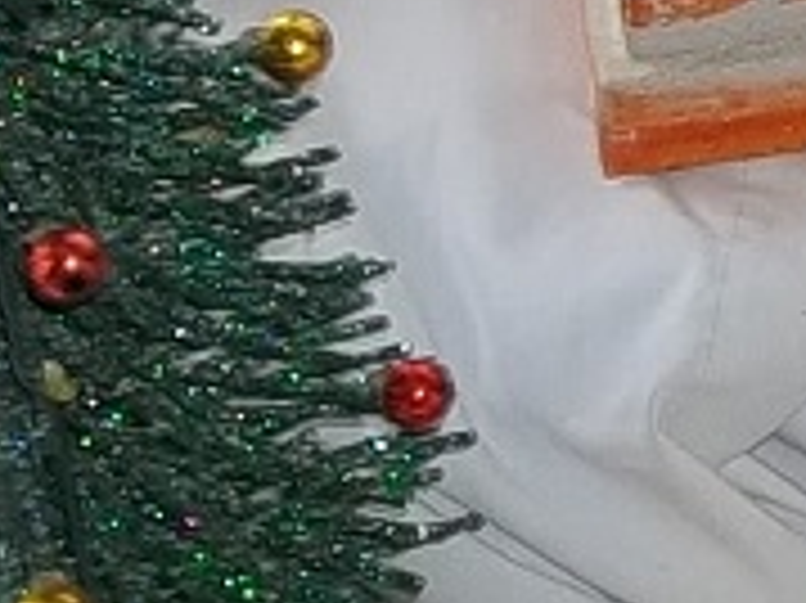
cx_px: 2242
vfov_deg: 4.9
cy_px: -432
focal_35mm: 298
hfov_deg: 6.2
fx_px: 6934
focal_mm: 9.3
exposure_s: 1/40
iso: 80
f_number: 5
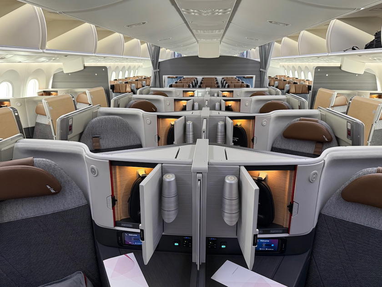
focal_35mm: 24
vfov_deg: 56.8
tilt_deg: -15.4
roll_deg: +0.5
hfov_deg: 71.6
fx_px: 265
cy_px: 144
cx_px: 191
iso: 400
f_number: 1.78
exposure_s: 1/55
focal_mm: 6.76
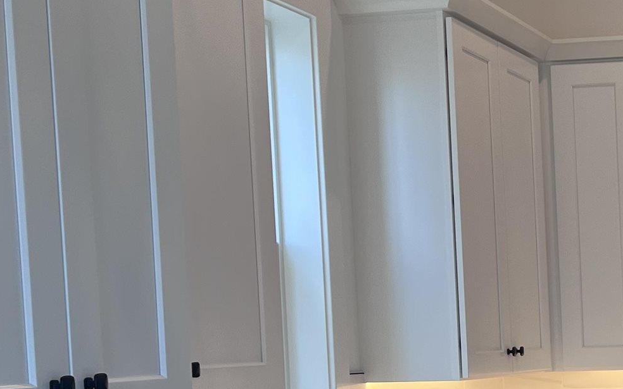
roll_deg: +1.8
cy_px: 414
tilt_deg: -3.5
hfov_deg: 21.8
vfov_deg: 14.9
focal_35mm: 86
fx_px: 1460
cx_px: 798
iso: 32
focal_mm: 5.7
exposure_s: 1/134
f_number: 1.5
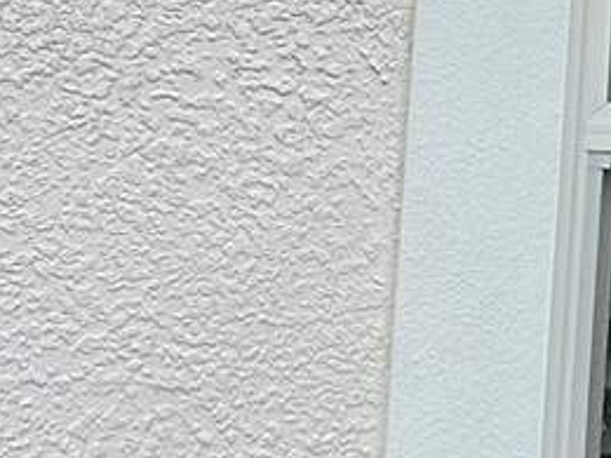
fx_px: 3336
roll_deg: -2.4
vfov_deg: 7.8
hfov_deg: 8.7
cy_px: -49
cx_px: 1795
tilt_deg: +3.1
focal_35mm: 189
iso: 80
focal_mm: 6.86
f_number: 1.78
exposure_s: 1/3861
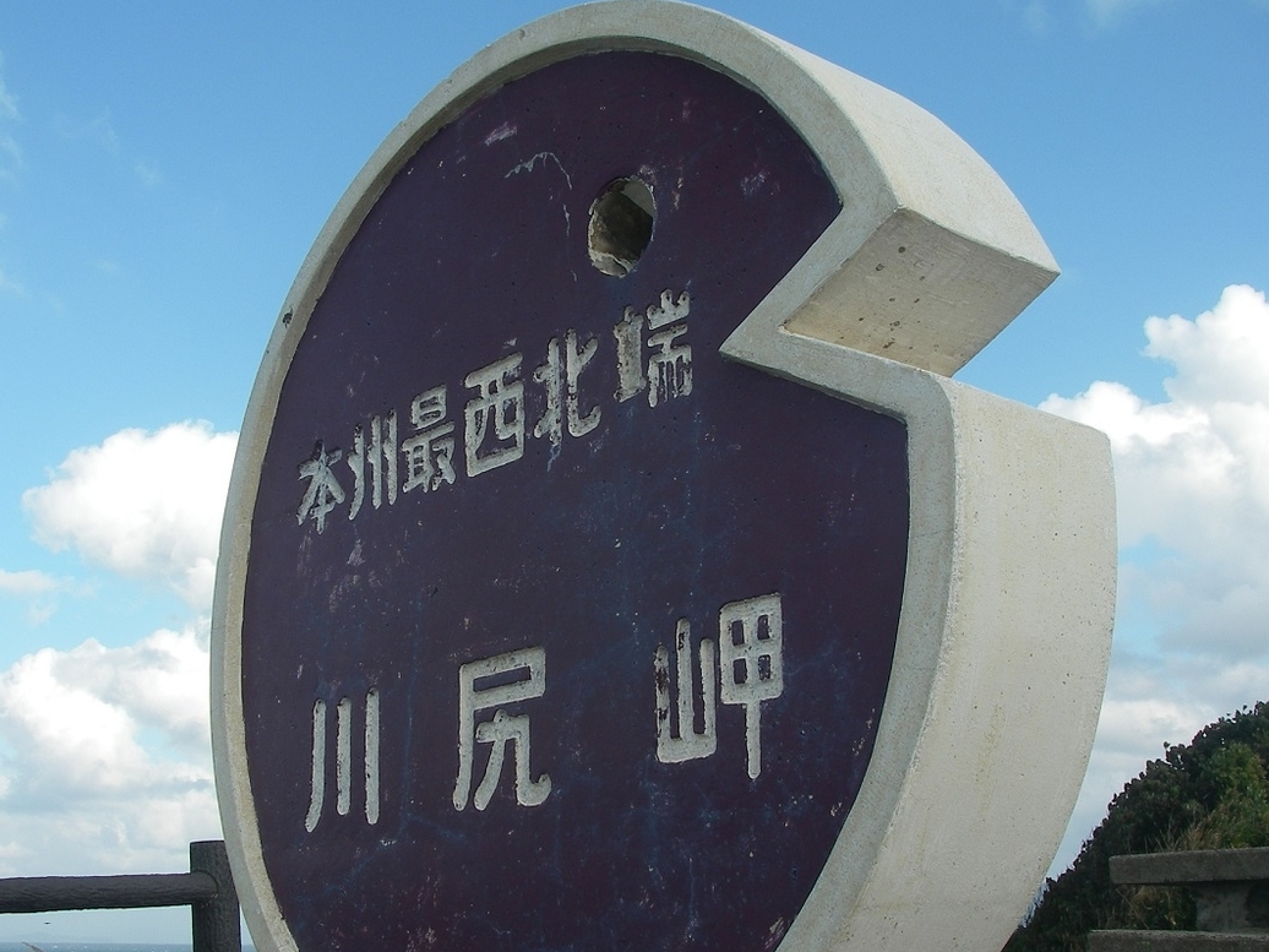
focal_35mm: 44
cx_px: 573
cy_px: 475
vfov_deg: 32.9
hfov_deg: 42.9
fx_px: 1613
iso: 64
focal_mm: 6.3
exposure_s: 1/160
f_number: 6.6
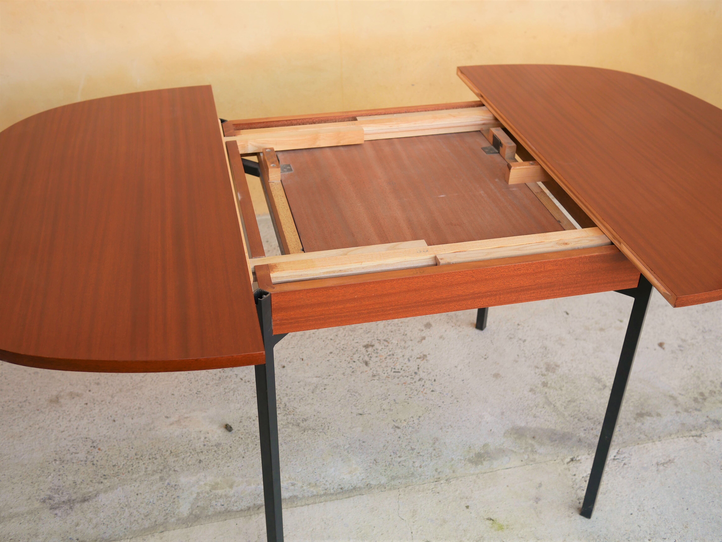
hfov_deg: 46.8
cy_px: 271
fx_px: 835
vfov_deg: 36.0
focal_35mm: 40
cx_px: 361
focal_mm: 20
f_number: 2.5
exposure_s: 1/200
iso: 200
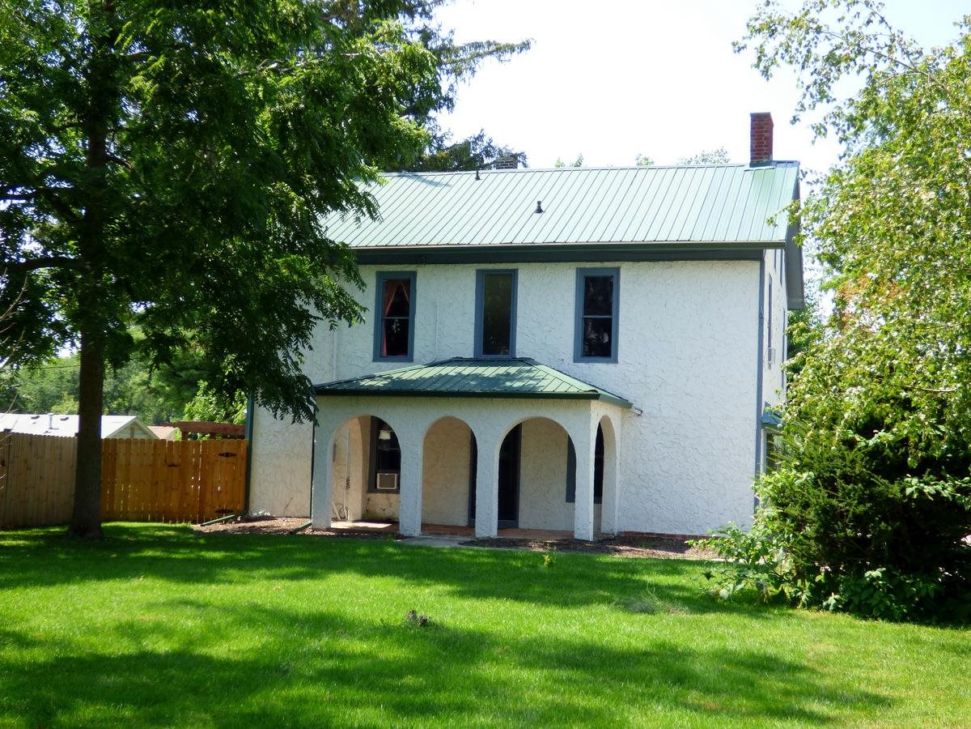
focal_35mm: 45
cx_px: 486
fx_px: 1262
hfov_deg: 42.1
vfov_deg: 32.2
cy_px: 364
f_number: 3.7
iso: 100
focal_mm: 7.79
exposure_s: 1/320
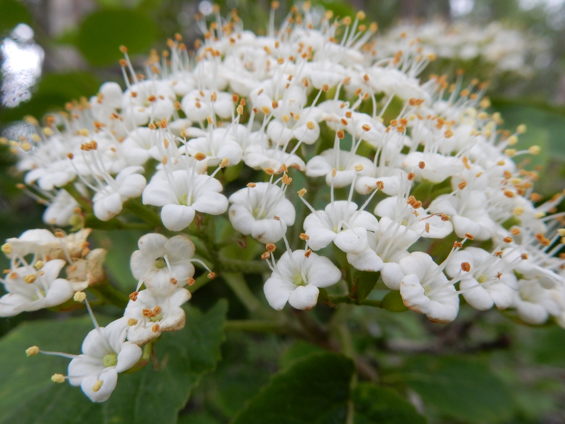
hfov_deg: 69.4
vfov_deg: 54.9
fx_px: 408
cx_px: 282
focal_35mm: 25
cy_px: 212
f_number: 3.7
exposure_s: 1/200
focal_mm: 4.5
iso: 125
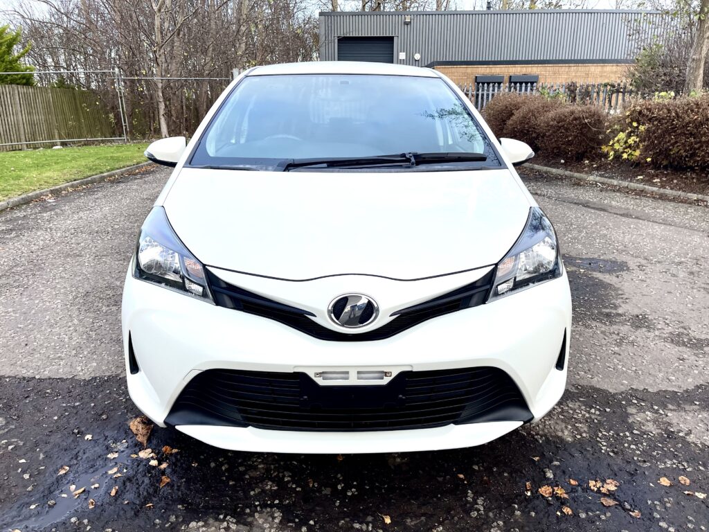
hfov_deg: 69.4
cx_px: 354
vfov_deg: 54.9
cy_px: 266
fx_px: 512
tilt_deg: -17.3
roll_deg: -0.3
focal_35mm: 25
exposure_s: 1/306
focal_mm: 5.1
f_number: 1.6
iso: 32
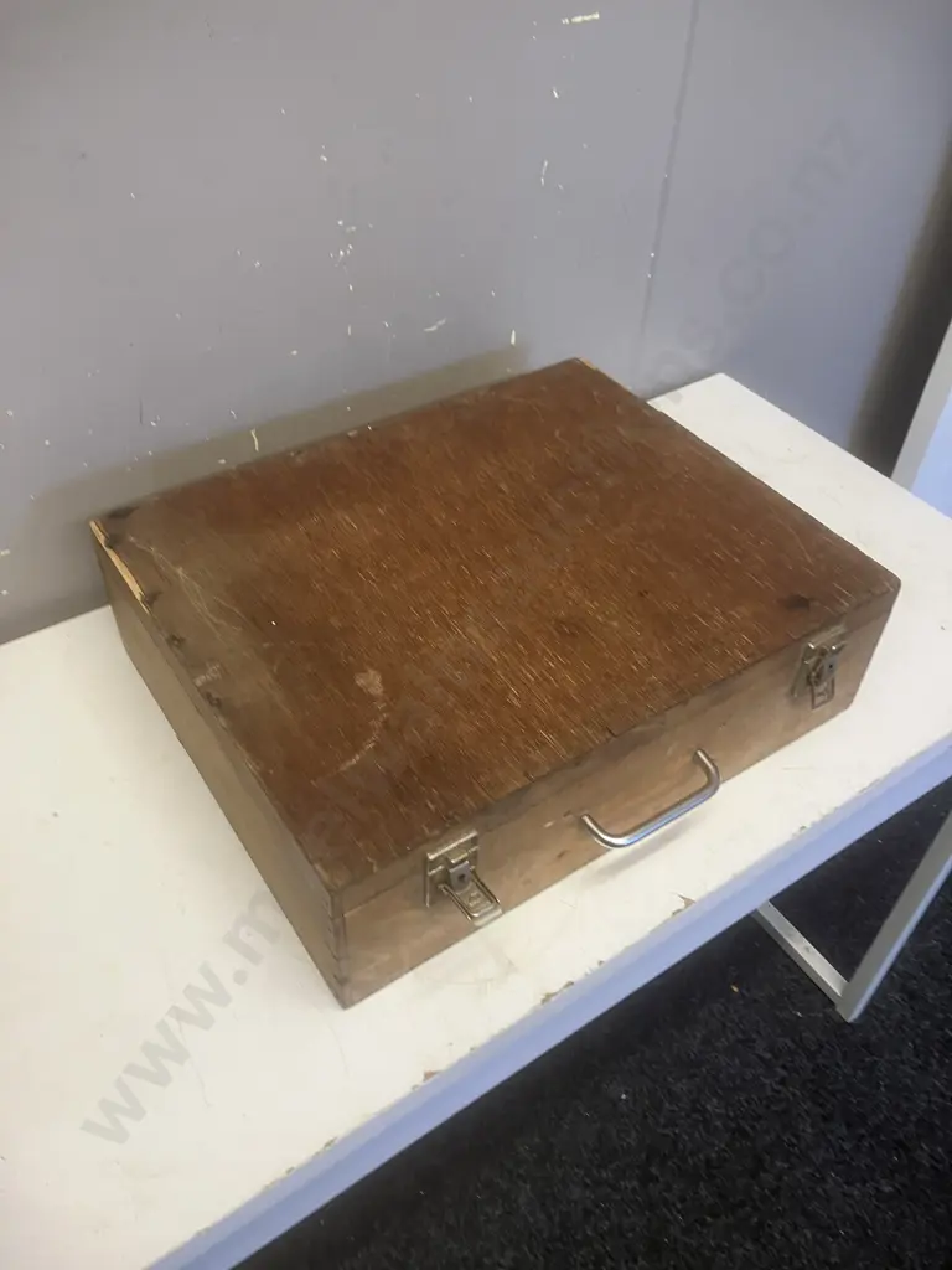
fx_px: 1027
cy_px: 635
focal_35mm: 28
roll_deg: -1.6
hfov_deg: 49.7
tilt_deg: -40.0
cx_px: 476
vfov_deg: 63.4
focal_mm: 3.99
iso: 64
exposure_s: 1/50
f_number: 1.8
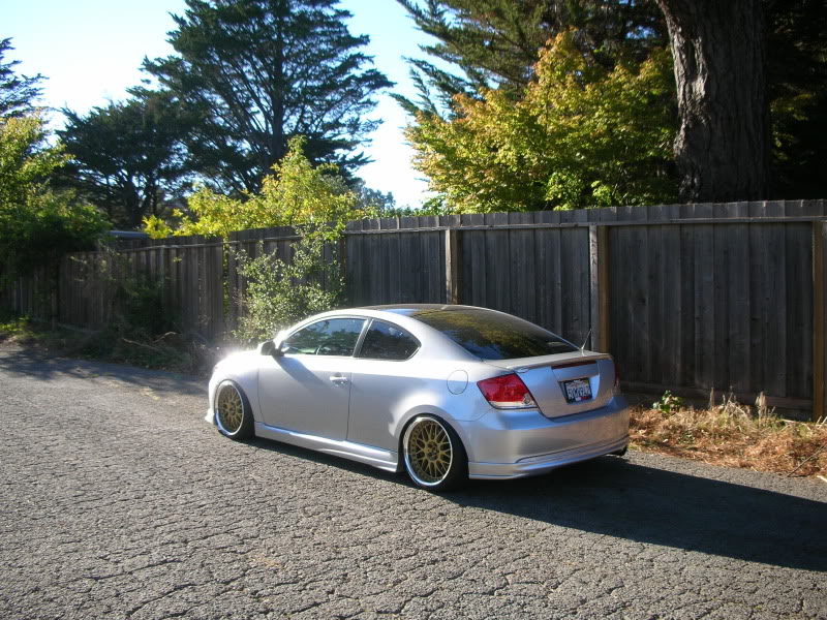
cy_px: 310
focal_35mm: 35
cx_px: 414
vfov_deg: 40.7
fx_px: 836
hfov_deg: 52.6
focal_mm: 5.8
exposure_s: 1/247
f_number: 3
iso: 50
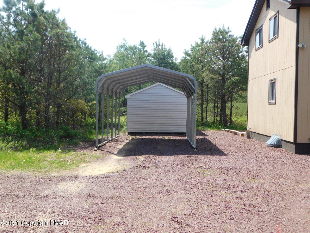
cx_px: 155
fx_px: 358
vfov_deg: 36.0
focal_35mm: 40
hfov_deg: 46.8
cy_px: 116
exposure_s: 1/640
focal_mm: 7.1
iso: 125
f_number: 3.6
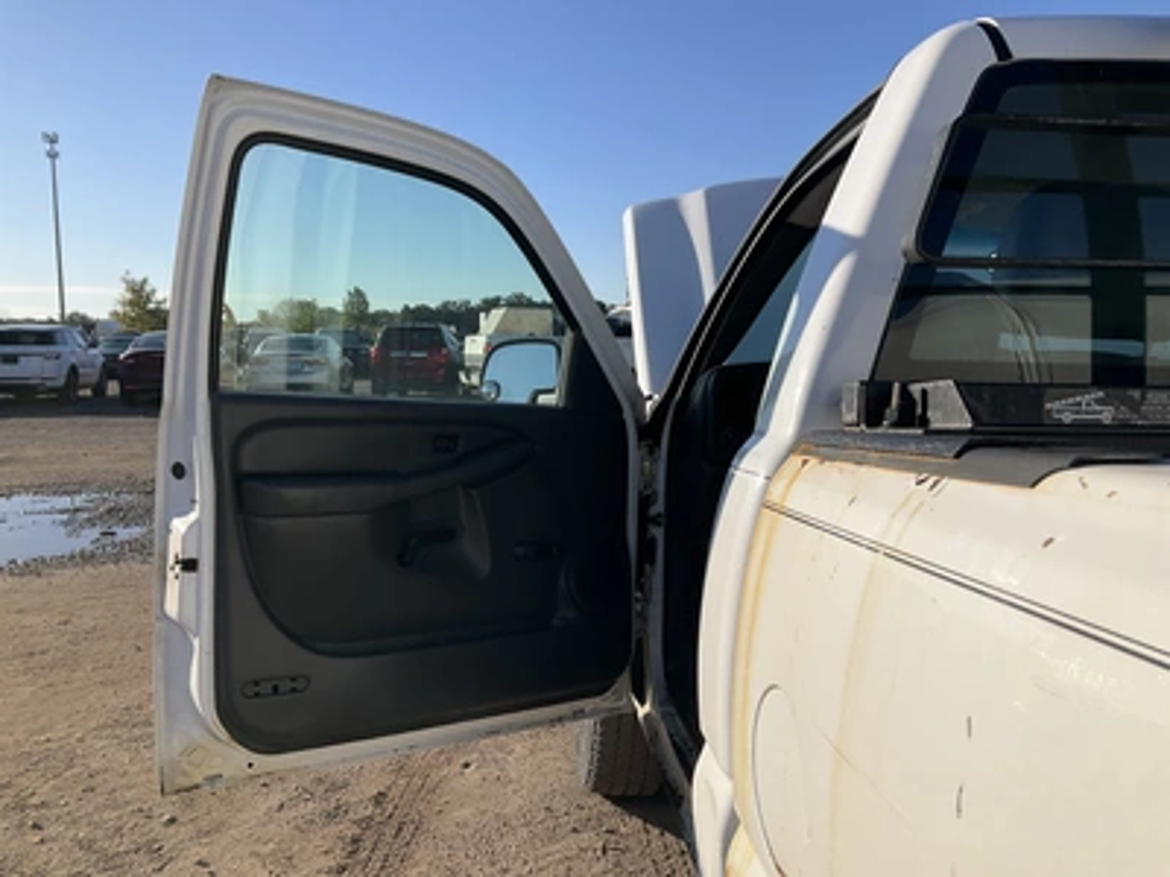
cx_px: 585
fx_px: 980
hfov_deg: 61.7
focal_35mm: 29
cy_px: 438
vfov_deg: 48.2
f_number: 1.8
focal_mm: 3
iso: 25
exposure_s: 1/2427
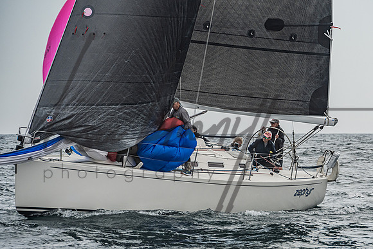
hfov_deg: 5.9
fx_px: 3614
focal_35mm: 349
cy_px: 110
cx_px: 249
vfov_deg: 3.9
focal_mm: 260
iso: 400
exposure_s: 1/3200
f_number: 8
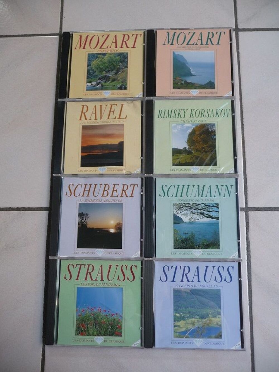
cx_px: 140
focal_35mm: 28
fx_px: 301
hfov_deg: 49.8
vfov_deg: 63.4
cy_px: 186
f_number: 3.3
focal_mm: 4.7
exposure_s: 1/30
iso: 125
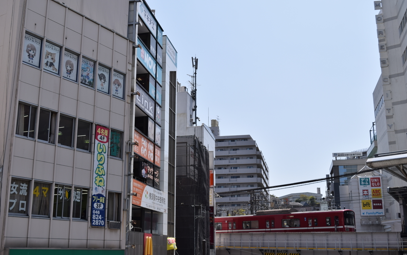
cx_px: 204
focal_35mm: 45
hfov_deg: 44.8
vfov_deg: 28.9
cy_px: 128
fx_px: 494
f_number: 6.3
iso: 100
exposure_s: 1/800
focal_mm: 29
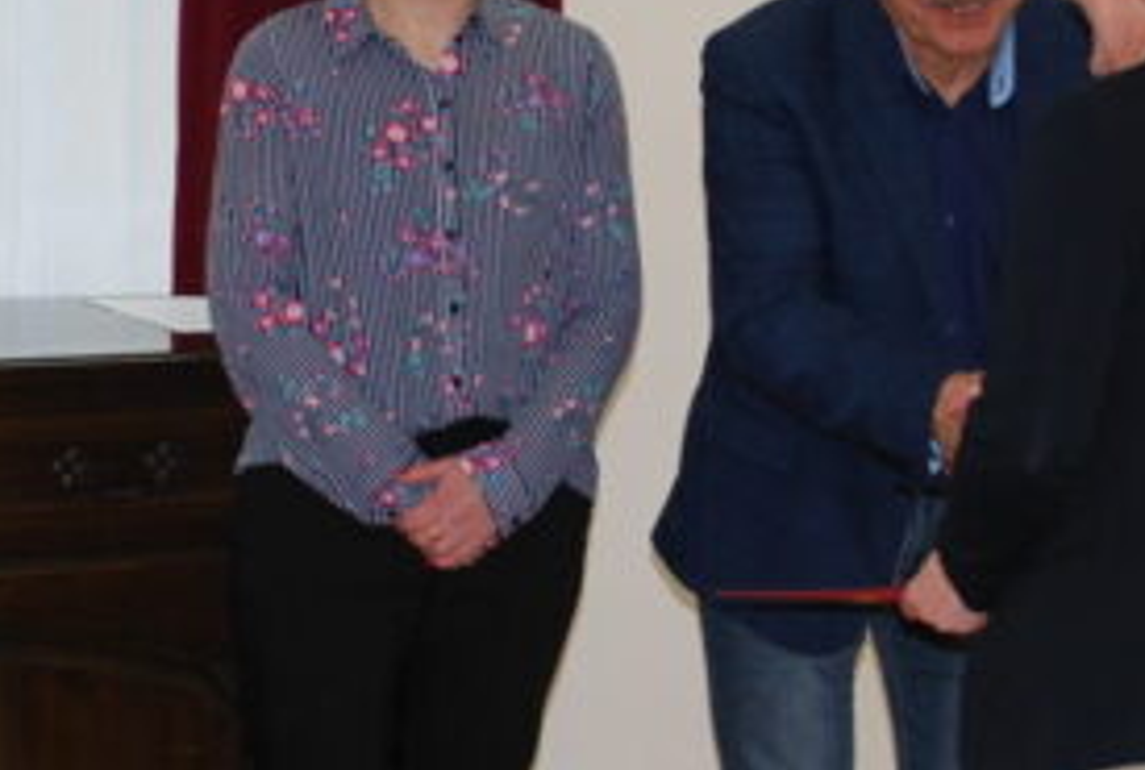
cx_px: 520
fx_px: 4274
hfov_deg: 15.3
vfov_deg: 10.3
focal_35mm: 134
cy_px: 206
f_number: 4.2
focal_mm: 24
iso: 200
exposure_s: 1/60
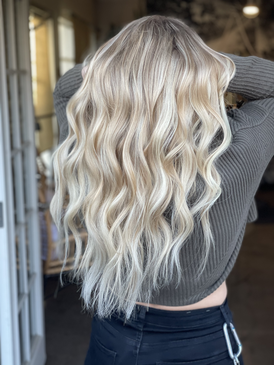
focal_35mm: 52
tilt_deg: -10.0
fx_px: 549
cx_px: 137
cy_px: 182
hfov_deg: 28.0
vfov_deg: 36.8
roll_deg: +0.6
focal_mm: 6
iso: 64
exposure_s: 1/122
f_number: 2
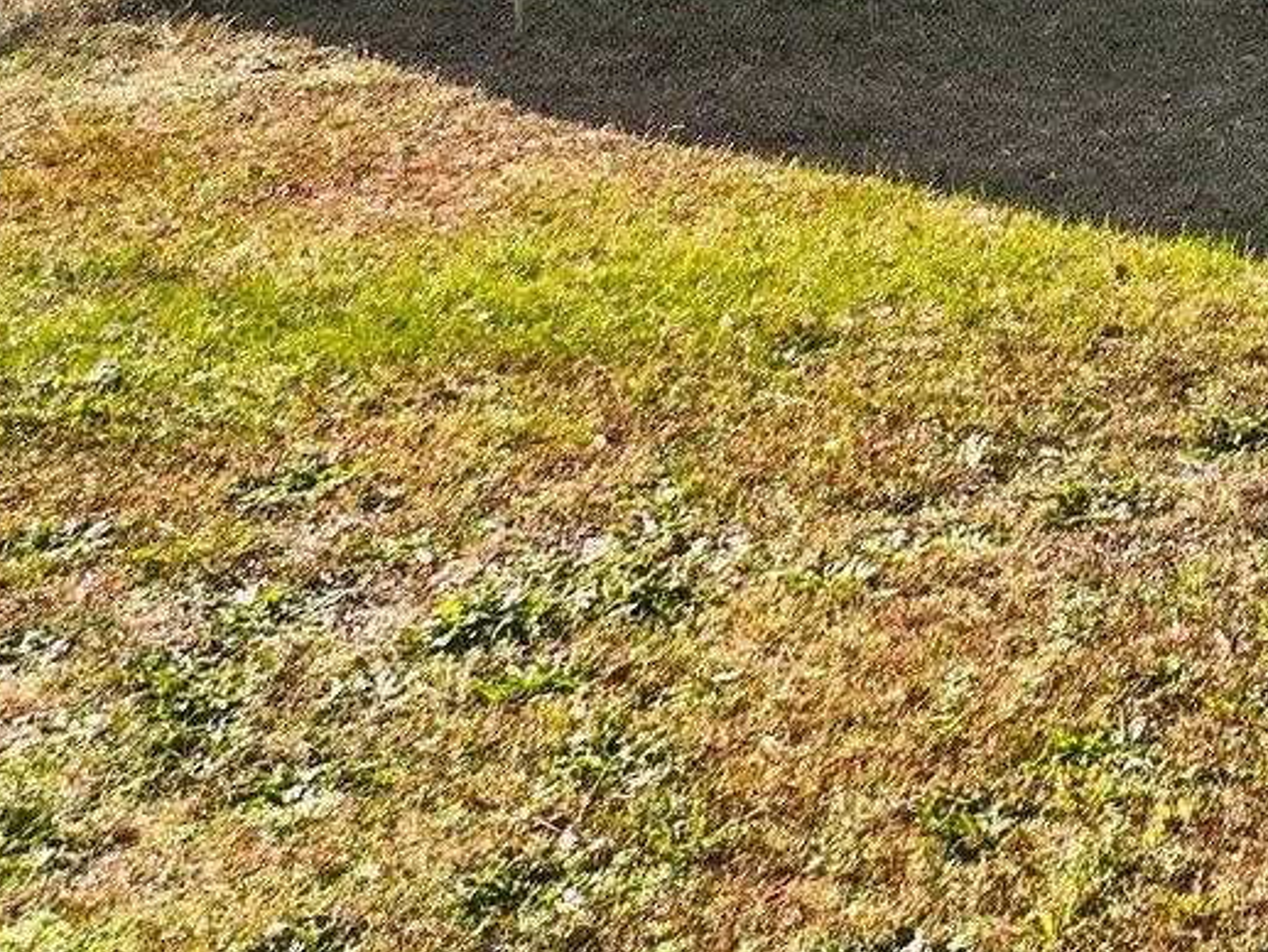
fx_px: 3481
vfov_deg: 13.6
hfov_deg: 17.9
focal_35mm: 95
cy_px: -854
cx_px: 2043
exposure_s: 1/2000
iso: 210
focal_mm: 12.29
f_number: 2.8
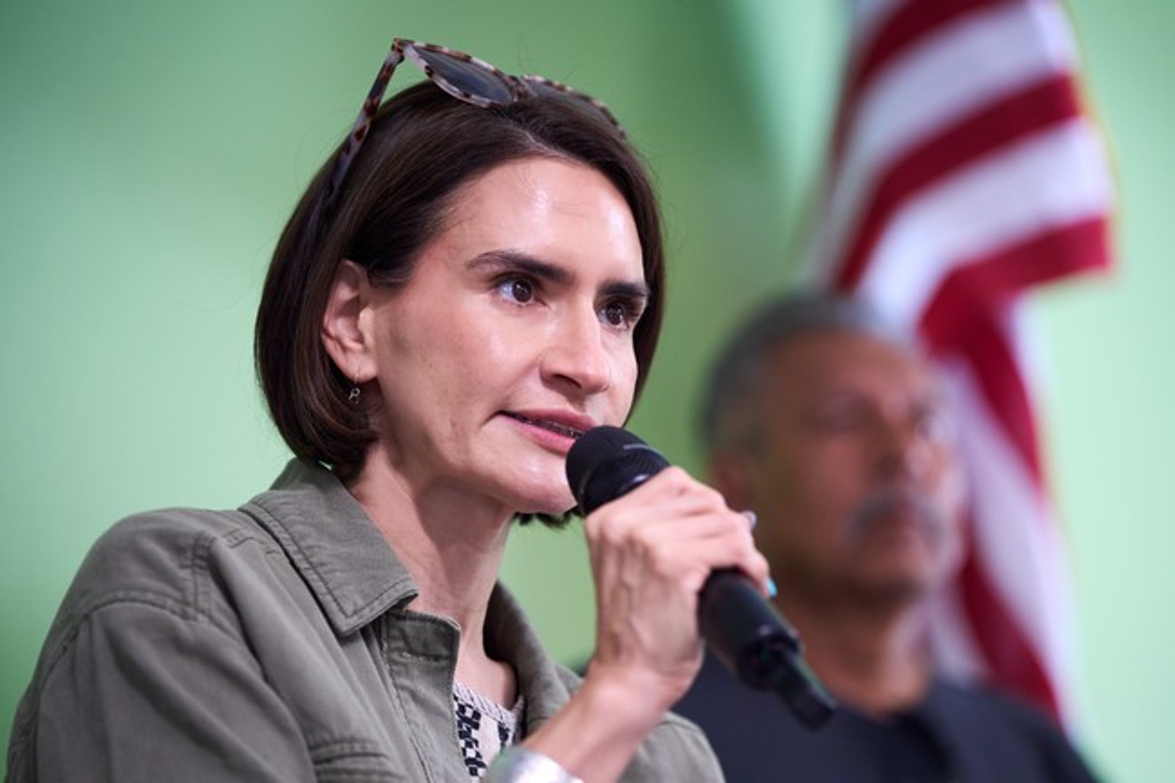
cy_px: 392
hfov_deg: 14.8
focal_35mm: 139
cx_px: 588
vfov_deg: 9.9
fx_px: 4535
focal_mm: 139
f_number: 2.8
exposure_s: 1/320
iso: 3200
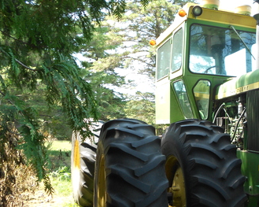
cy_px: 142
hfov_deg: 41.8
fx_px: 322
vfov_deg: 35.2
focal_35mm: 42
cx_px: 209
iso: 80
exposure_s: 1/80
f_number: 3.2
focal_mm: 4.6
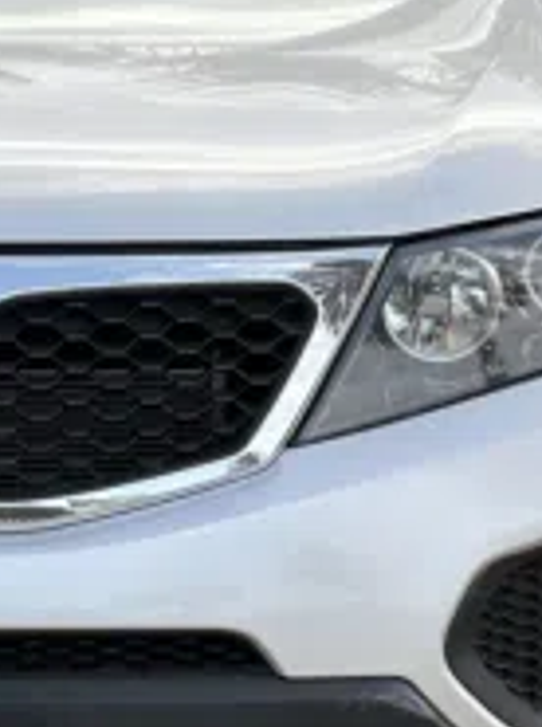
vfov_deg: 7.4
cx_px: -110
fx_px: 5593
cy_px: 303
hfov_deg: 5.5
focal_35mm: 267
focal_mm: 9
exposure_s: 1/121
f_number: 2.8
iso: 32
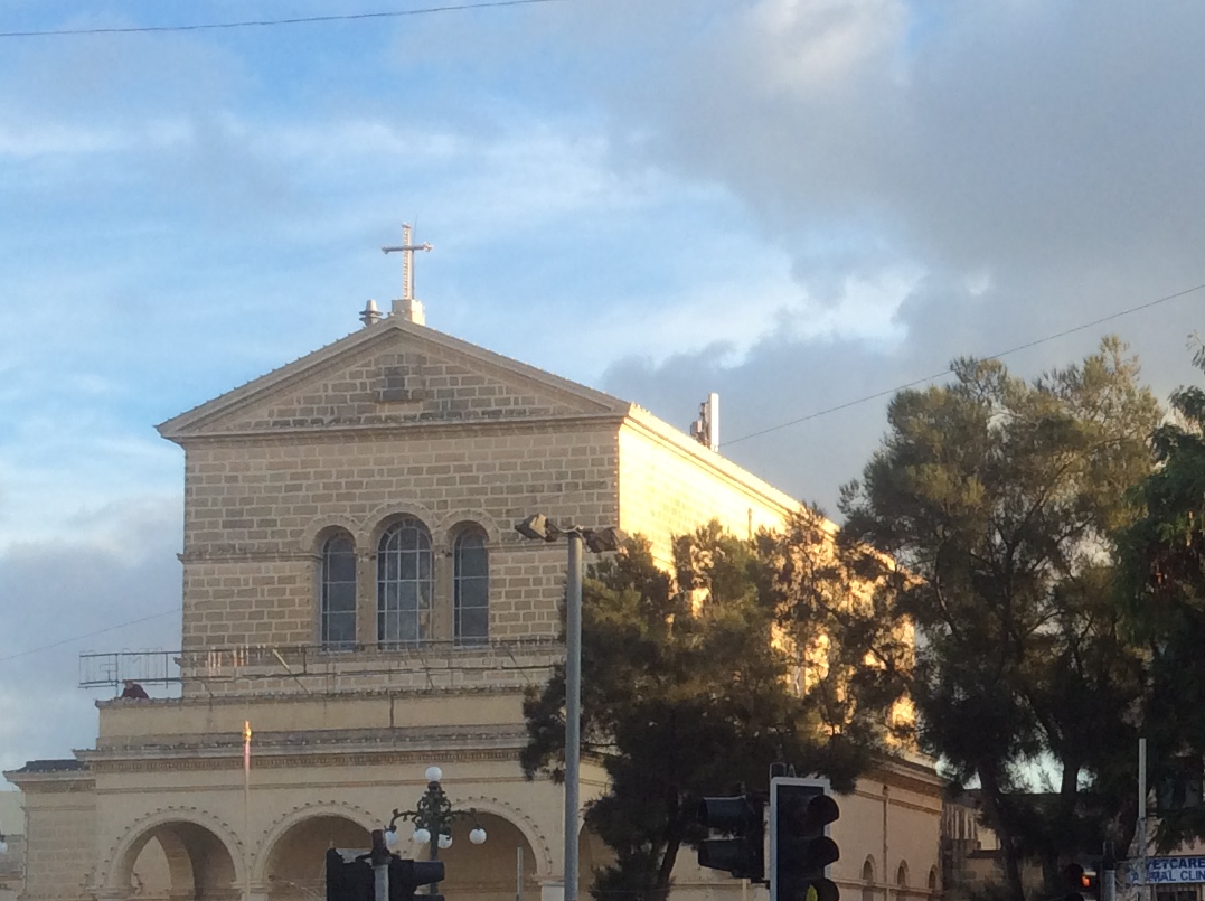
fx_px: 2677
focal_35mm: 77
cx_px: 1115
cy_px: 744
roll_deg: +1.2
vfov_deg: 18.9
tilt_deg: +3.5
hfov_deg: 24.5
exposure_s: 1/406
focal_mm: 3.3
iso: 32
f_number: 2.4
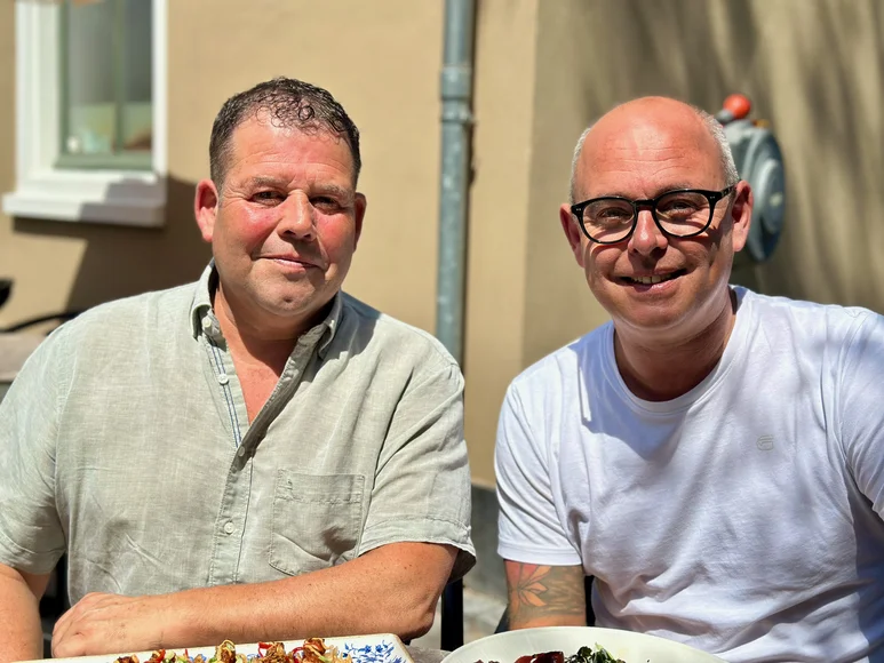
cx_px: 442
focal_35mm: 48
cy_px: 332
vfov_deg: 30.3
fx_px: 1226
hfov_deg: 39.7
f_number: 1.78
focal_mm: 6.86
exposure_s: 1/4785
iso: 100
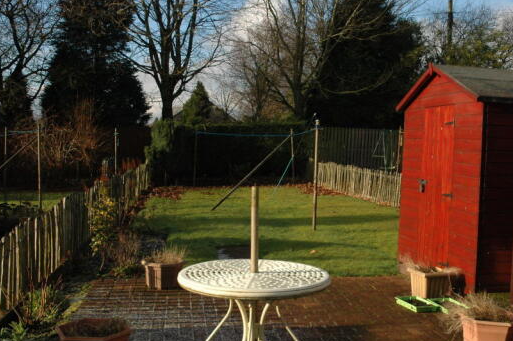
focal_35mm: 46
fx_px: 655
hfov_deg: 42.7
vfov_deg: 29.1
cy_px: 196
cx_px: 297
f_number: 6.3
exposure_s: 1/500
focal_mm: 24
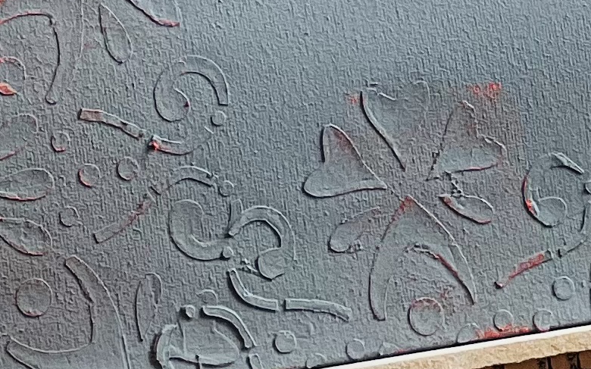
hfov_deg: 4.9
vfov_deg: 3.1
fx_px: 6795
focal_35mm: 422
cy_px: -549
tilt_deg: -6.2
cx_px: 896
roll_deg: +1.0
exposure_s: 1/100
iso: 64
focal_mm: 9
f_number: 2.8
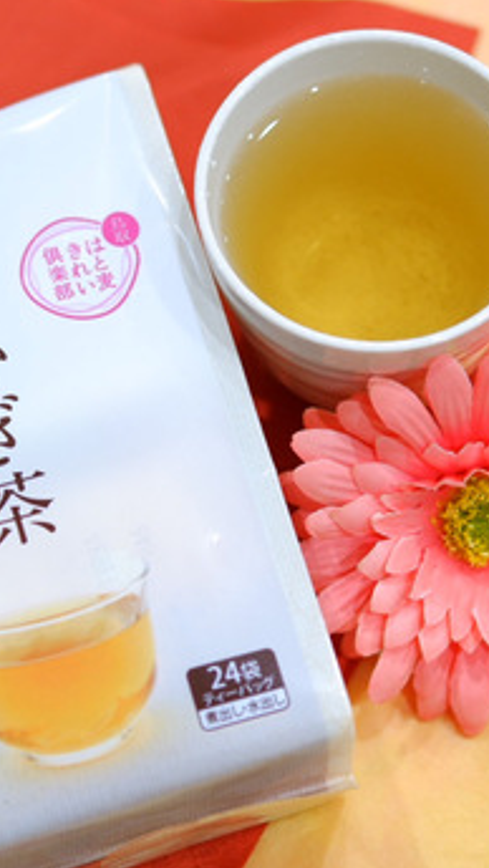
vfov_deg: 15.7
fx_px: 3152
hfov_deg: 8.9
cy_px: 406
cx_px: 272
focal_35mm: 137
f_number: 2
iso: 250
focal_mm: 50
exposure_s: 1/60
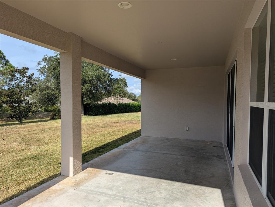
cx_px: 138
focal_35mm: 24
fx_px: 191
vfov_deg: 56.9
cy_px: 104
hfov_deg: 71.5
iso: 50
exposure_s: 1/2137
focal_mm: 6.81
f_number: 1.85
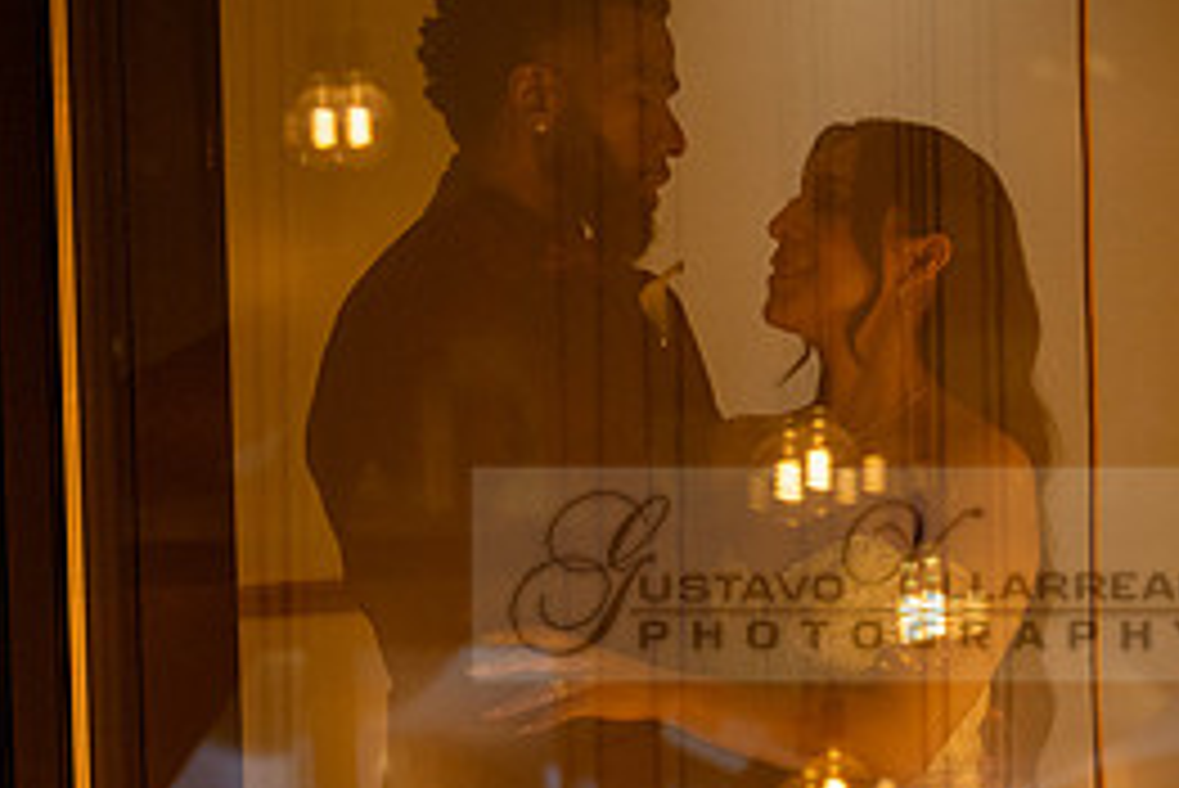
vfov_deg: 8.9
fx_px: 5079
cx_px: 864
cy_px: 574
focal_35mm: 155
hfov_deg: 13.2
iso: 800
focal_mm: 70
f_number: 4
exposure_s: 1/200
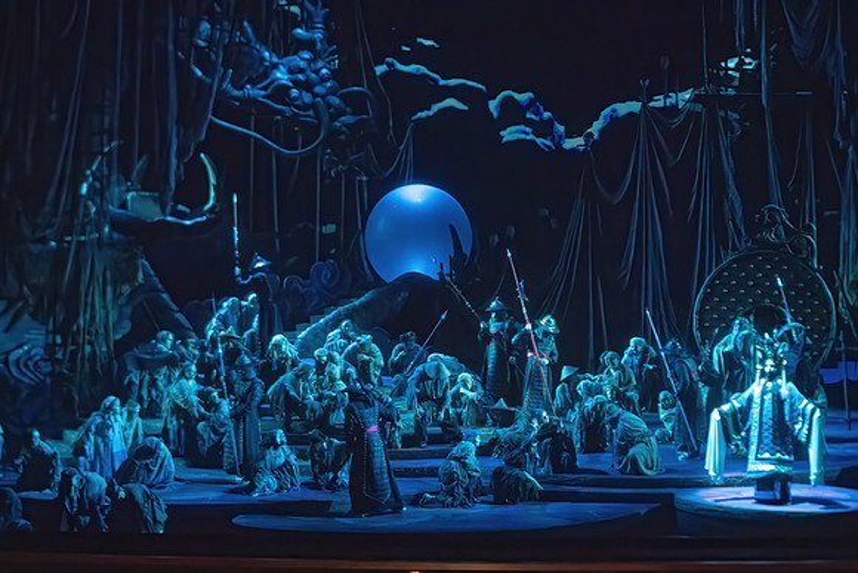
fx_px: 1669
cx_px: 429
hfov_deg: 28.8
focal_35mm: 70
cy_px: 286
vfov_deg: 19.5
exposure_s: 1/400
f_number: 3.2
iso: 10000
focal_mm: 70
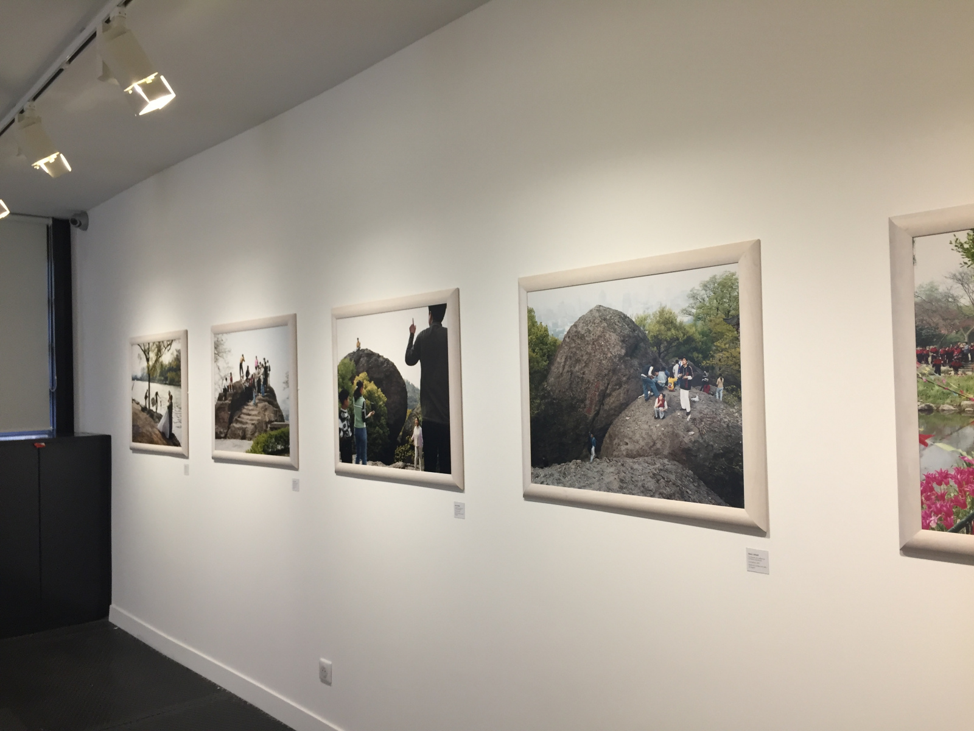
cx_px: 487
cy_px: 366
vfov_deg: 48.2
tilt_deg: +0.5
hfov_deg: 61.7
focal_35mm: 29
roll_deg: +0.7
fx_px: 816
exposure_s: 1/33
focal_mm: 4.15
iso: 80
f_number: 2.2
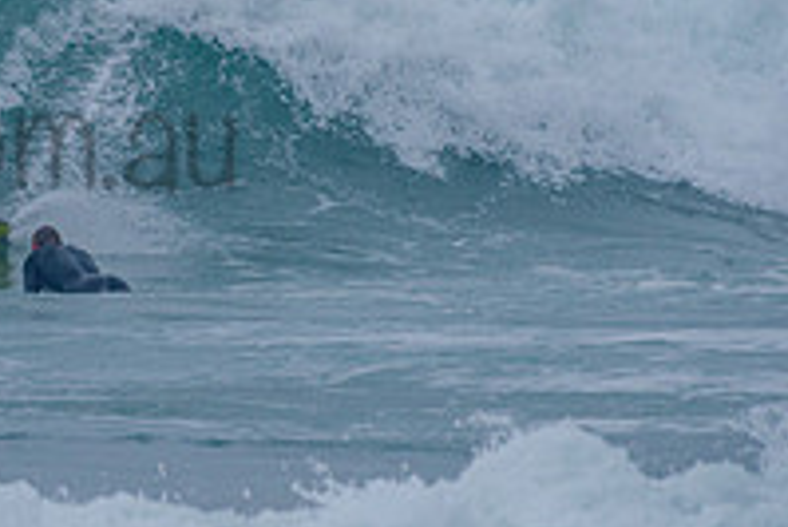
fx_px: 39077
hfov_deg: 1.2
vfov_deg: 0.8
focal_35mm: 1784
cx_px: -182
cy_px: 97
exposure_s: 1/2000
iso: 400
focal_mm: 500
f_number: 5.6
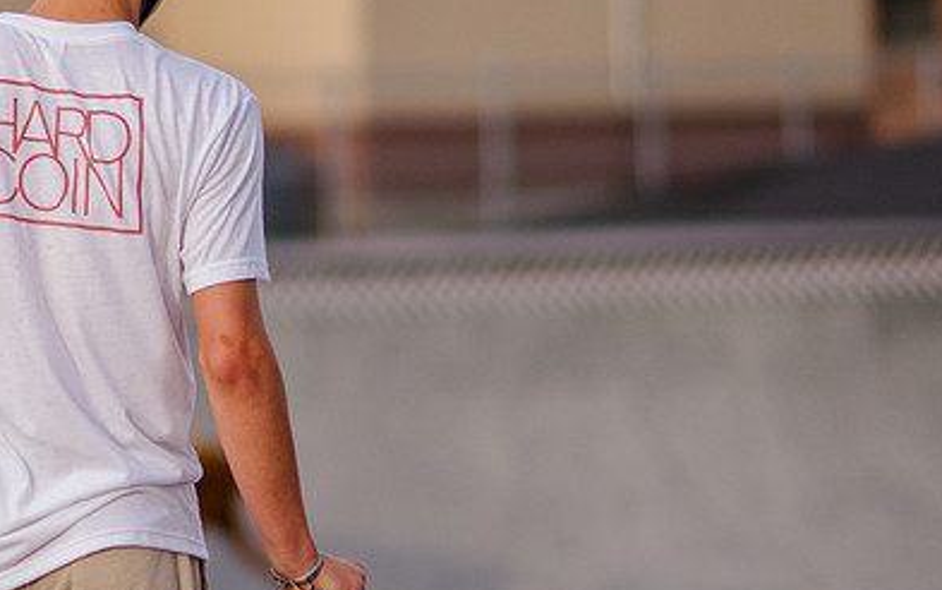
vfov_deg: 4.1
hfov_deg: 6.5
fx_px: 8321
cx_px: 14
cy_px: 329
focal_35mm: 324
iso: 800
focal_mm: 105
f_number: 2
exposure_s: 1/3200
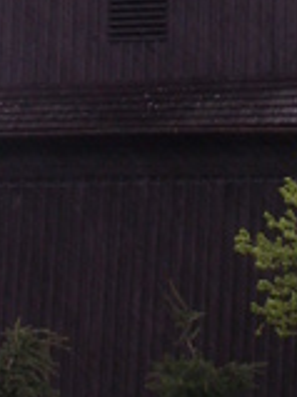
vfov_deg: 7.4
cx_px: 240
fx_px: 3070
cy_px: -31
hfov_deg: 5.5
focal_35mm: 268
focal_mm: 8.39
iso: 50
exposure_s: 1/40
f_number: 5
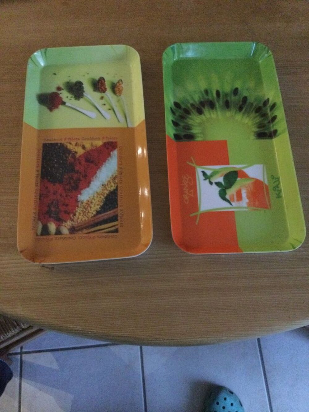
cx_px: 154
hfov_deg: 45.4
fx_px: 369
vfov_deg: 58.3
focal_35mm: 31
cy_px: 206
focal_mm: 3.3
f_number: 2.4
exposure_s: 1/17
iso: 800
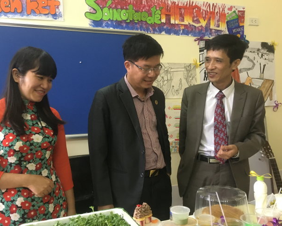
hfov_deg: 57.1
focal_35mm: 31
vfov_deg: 47.1
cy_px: 114
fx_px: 259
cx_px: 130
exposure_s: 1/17
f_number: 2.2
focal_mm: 4.15
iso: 200
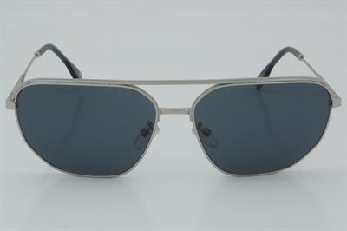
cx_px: 174
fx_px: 795
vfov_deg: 16.5
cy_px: 116
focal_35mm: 82
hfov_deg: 24.6
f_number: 32
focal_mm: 55
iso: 100
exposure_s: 1/4
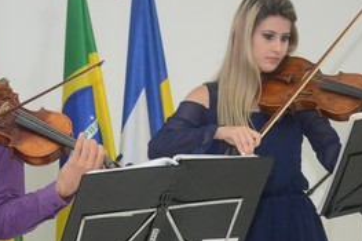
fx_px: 1598
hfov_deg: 12.9
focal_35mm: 159
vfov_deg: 8.6
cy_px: 147
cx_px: 160
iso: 1600
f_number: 5
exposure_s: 1/80
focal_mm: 62
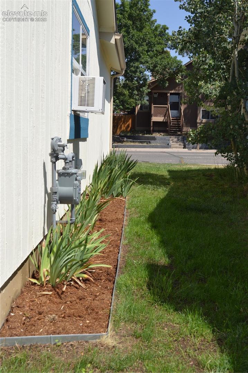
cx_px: 124
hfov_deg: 29.8
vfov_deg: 43.7
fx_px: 466
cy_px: 186
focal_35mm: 45
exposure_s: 1/200
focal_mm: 30
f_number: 7.1
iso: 100
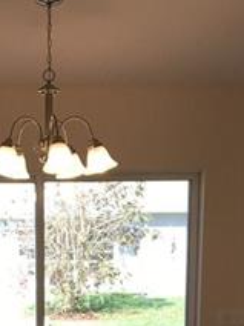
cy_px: 443
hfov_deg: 14.0
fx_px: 987
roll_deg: -0.3
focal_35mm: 105
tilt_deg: -11.3
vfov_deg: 17.4
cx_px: 37
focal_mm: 4.15
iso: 25
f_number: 2.2
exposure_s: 1/113
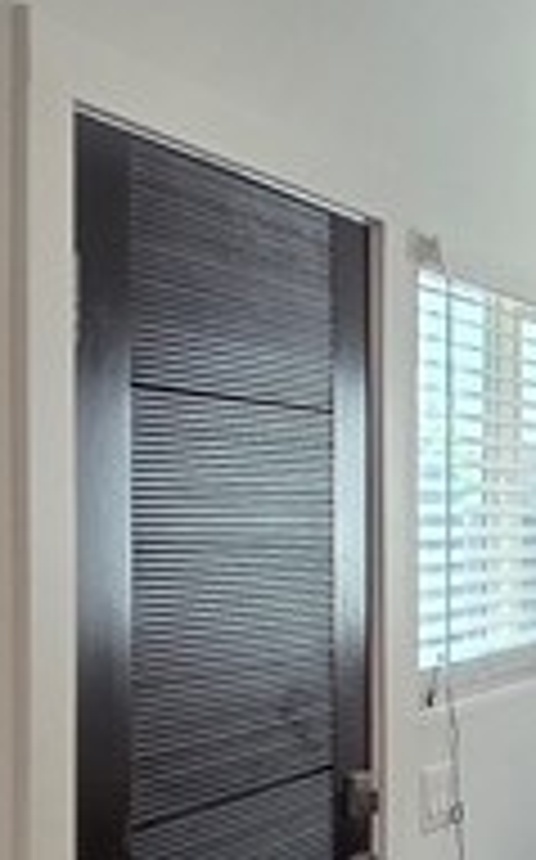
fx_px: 1733
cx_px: 1122
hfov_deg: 14.2
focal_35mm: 74
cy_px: 549
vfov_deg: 27.8
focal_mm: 2.2
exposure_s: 1/120
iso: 125
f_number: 1.9
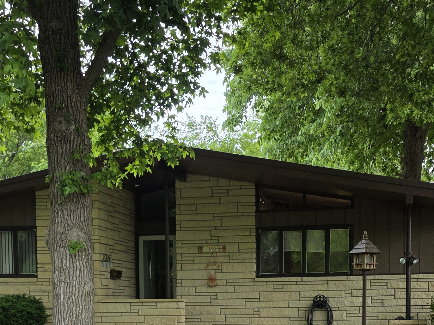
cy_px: 372
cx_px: 197
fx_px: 840
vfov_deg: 20.7
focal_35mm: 67
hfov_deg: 29.0
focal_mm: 6.3
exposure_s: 1/359
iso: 40
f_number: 1.7
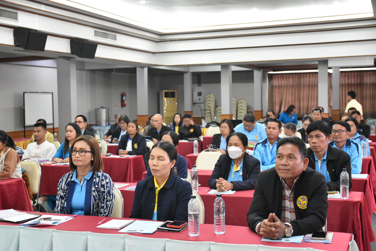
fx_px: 533
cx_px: 188
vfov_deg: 26.5
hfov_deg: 38.9
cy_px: 126
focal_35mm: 51
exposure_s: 1/30
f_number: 4.2
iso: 2500
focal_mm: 34
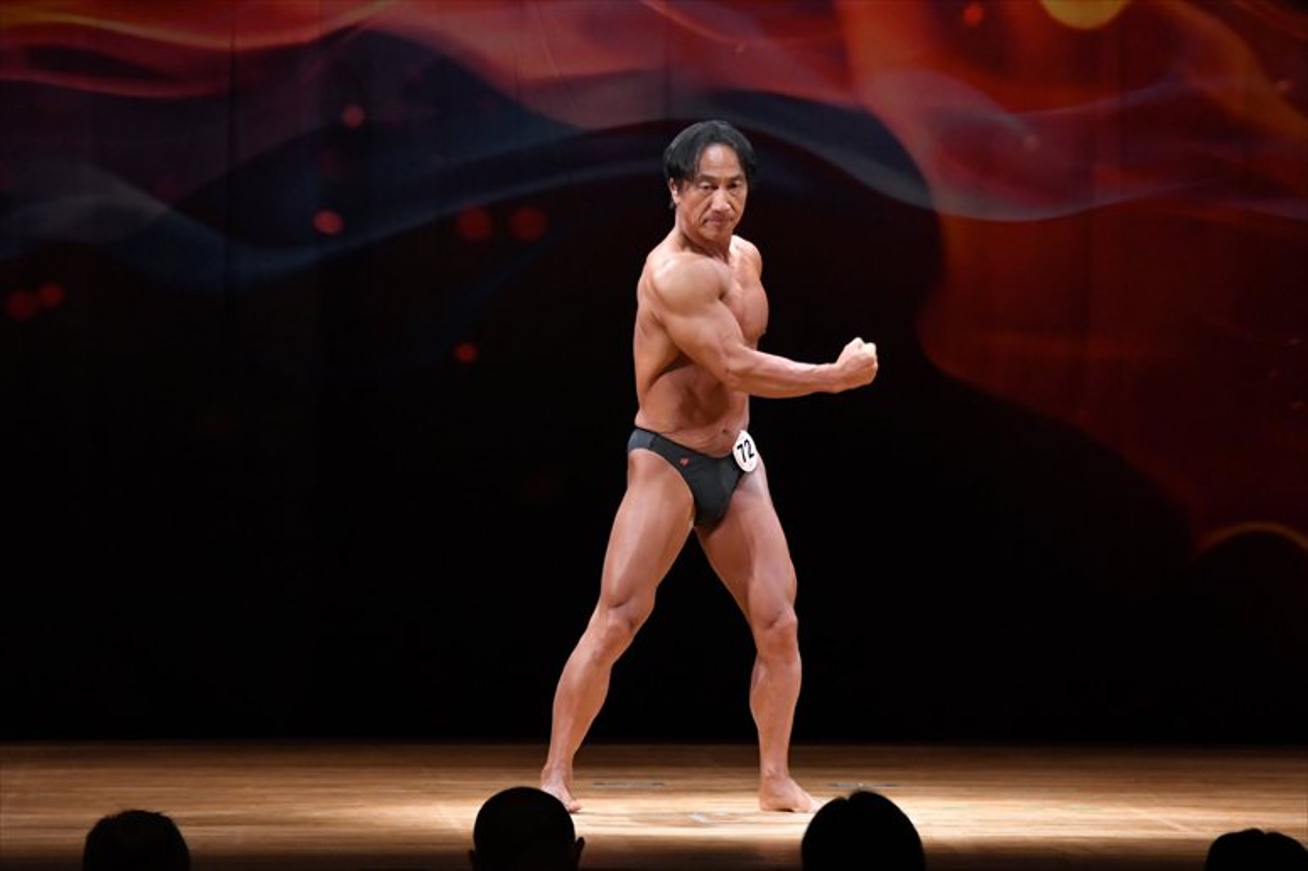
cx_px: 654
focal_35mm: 240
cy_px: 436
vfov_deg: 5.7
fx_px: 8716
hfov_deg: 8.6
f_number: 5.6
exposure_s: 1/400
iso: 4000
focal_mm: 160
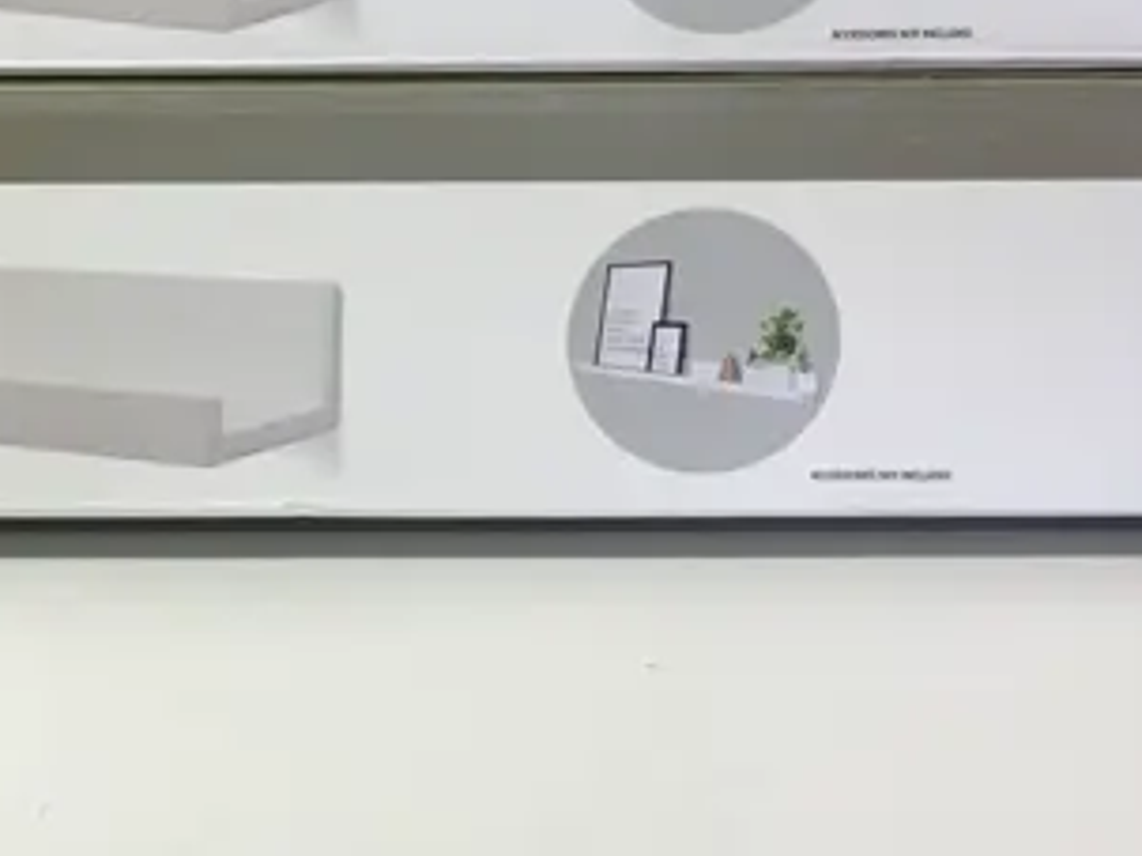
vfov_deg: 15.0
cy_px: 147
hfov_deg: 18.7
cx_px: -313
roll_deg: -0.3
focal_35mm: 98
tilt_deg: -19.1
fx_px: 3232
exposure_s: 1/33
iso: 25
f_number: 2.2
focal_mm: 4.15
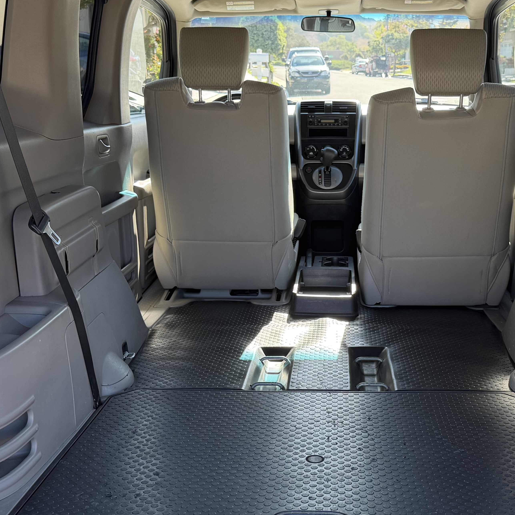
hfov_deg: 35.9
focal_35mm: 47
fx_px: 791
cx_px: 306
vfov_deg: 36.0
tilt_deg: -15.7
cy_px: 304
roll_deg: -1.0
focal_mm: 6.76
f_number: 1.78
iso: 80
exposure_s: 1/234
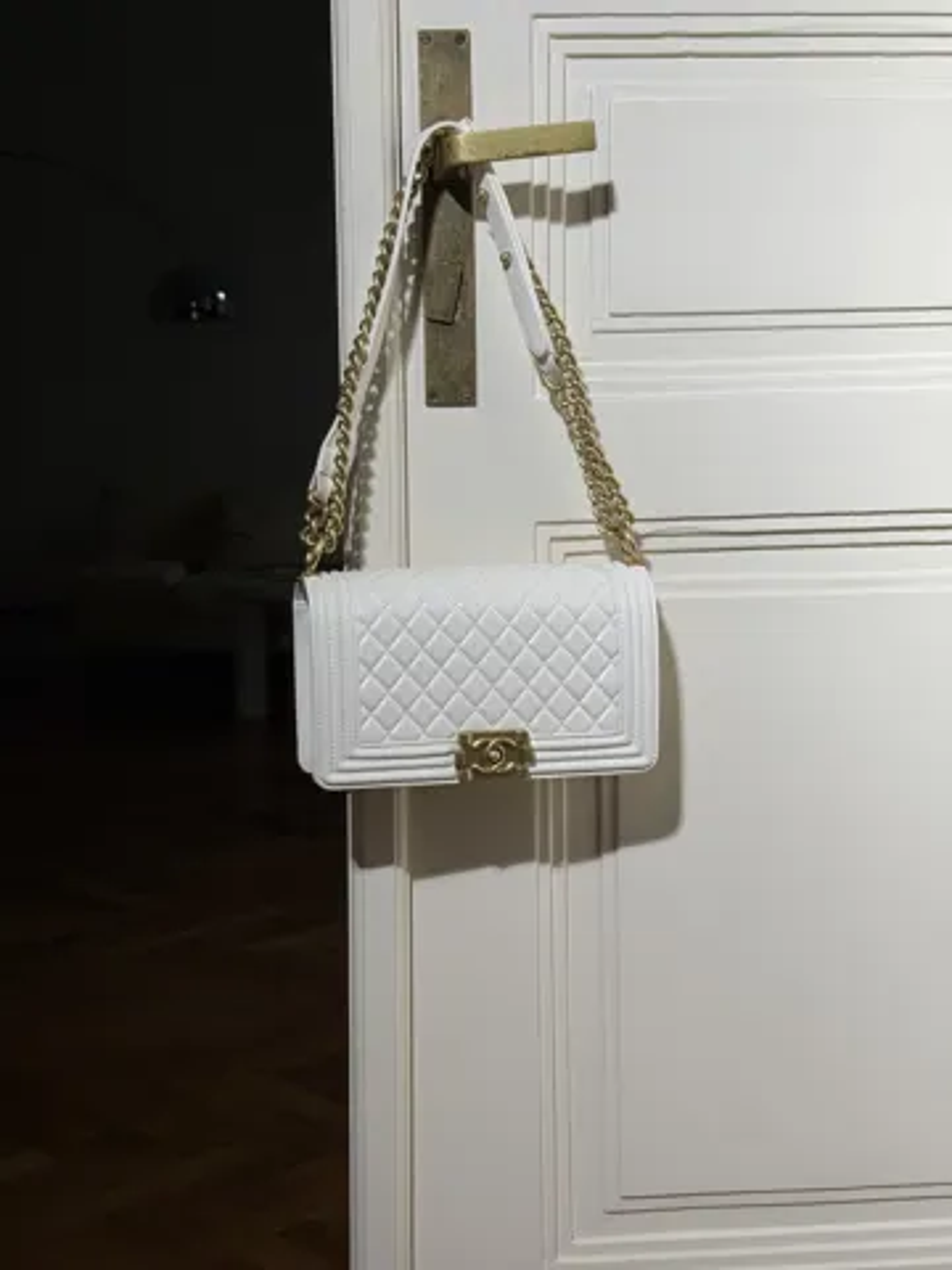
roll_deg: +0.8
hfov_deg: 30.3
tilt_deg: -5.7
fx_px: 1760
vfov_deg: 39.7
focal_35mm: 48
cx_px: 476
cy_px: 635
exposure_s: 1/1330
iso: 64
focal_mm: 6.76
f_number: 1.78
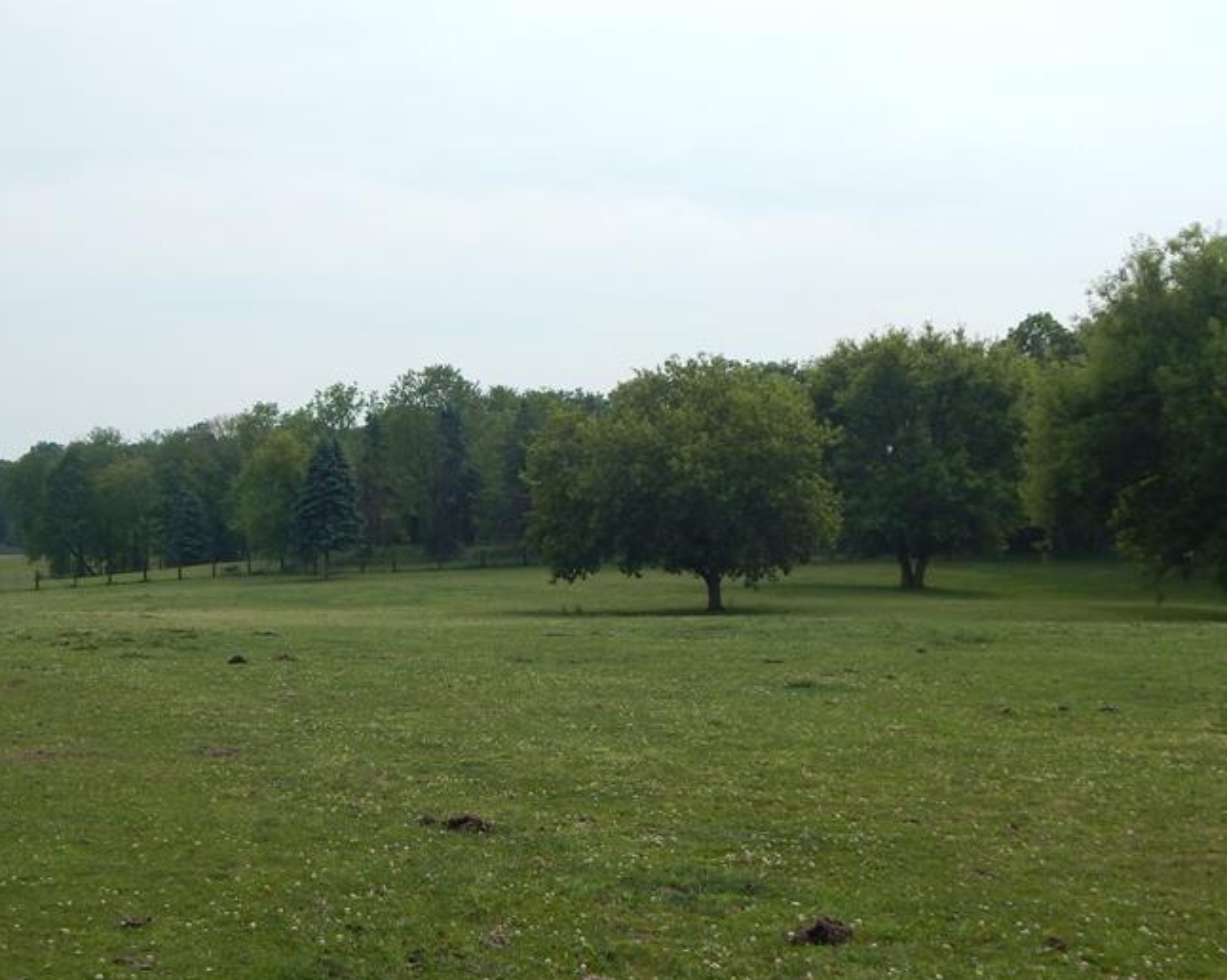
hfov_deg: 38.8
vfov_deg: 31.4
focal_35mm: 48
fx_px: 1742
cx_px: 602
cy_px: 460
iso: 125
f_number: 6.5
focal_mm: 5.6
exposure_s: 1/500
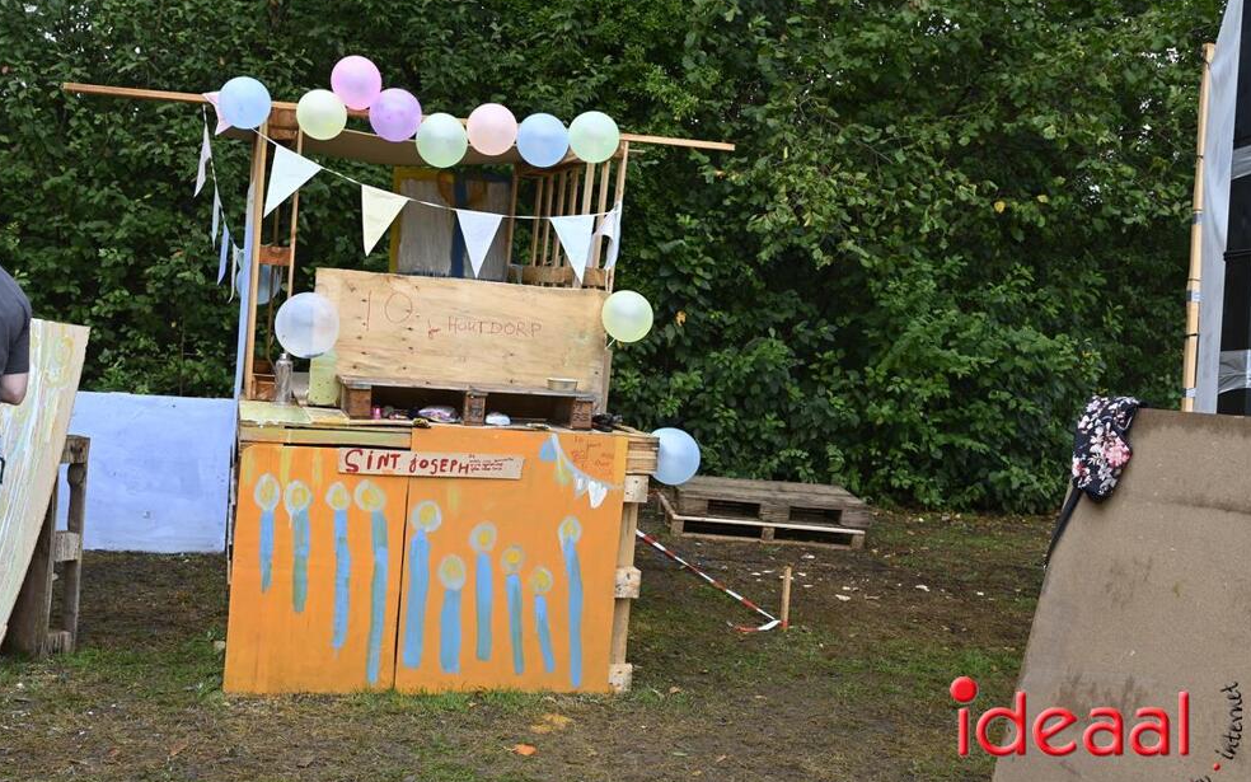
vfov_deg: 32.8
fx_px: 1330
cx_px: 624
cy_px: 400
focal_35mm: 39
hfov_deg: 50.4
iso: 200
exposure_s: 1/125
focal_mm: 38
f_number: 5.6
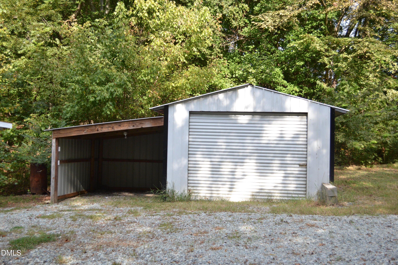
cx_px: 199
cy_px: 132
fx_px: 431
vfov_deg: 34.2
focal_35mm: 39
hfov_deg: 49.6
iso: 400
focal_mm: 26
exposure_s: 1/640
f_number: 4.2
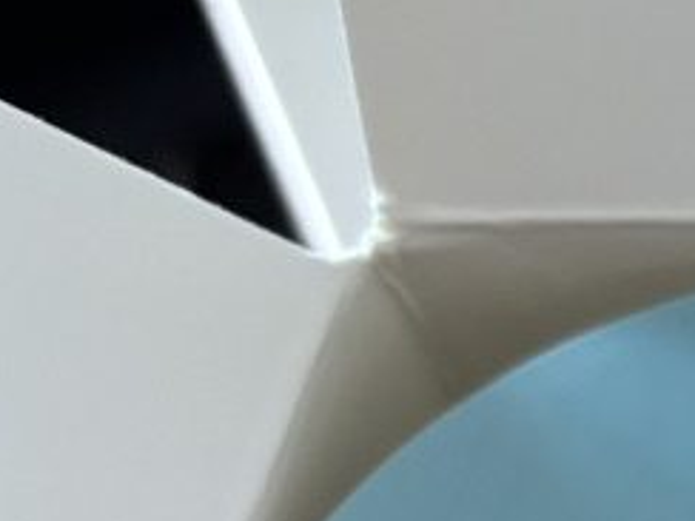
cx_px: 1450
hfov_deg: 14.5
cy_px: 629
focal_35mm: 109
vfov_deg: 13.2
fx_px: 2188
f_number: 1.6
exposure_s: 1/60
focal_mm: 5.96
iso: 250
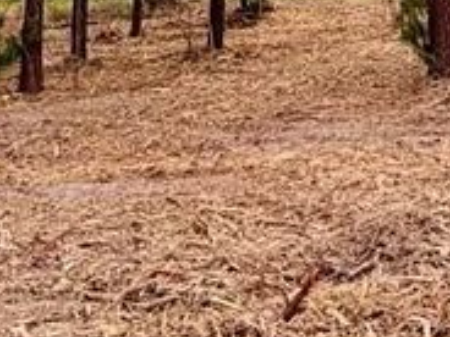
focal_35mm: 78
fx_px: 1014
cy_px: -95
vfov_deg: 17.7
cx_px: 320
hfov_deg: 24.8
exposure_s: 1/135
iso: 40
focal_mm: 2.22
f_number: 2.2
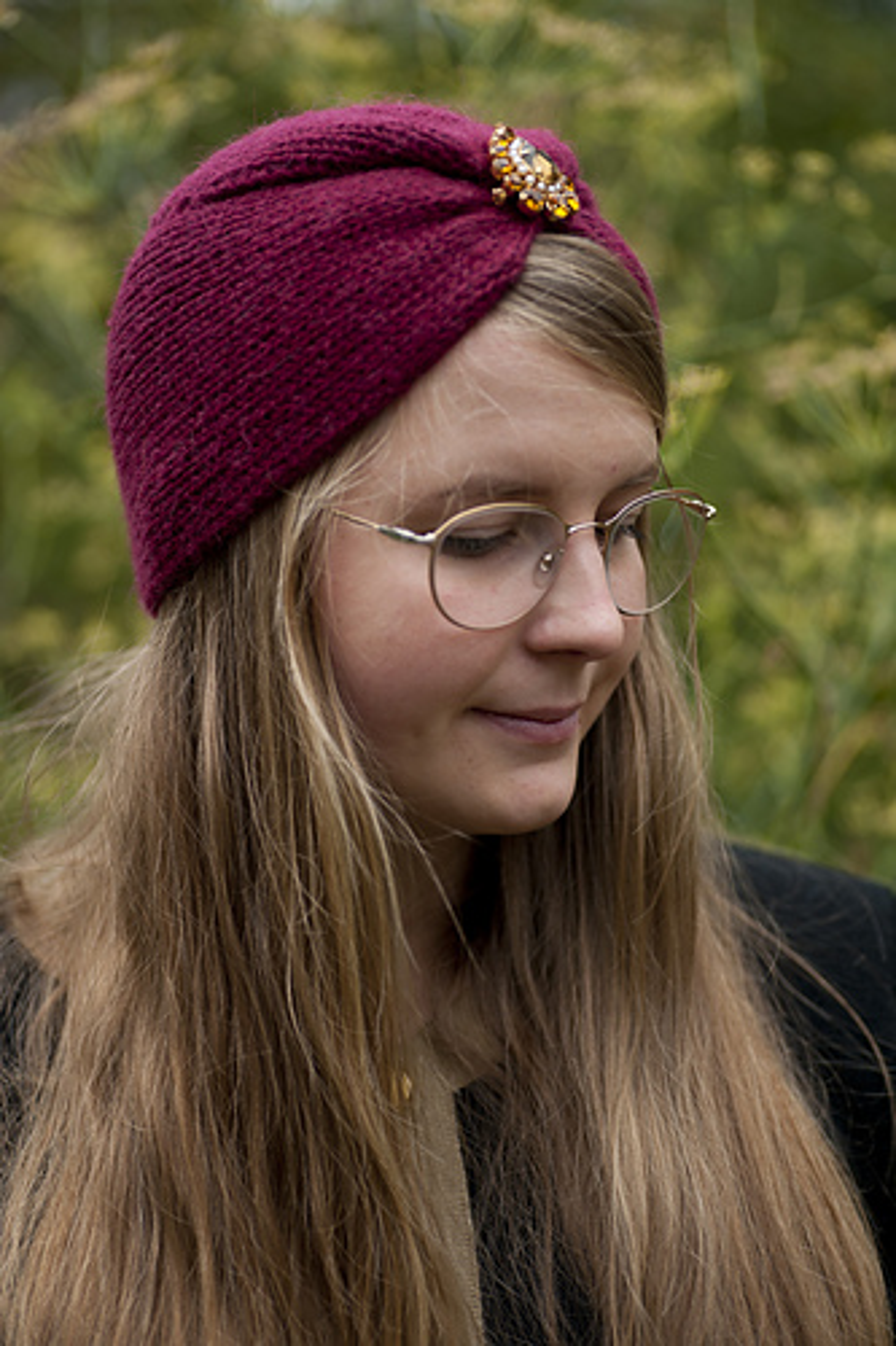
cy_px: 673
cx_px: 448
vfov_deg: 22.6
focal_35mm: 90
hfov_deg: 15.2
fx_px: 3362
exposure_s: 1/1000
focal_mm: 90
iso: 200
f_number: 3.2
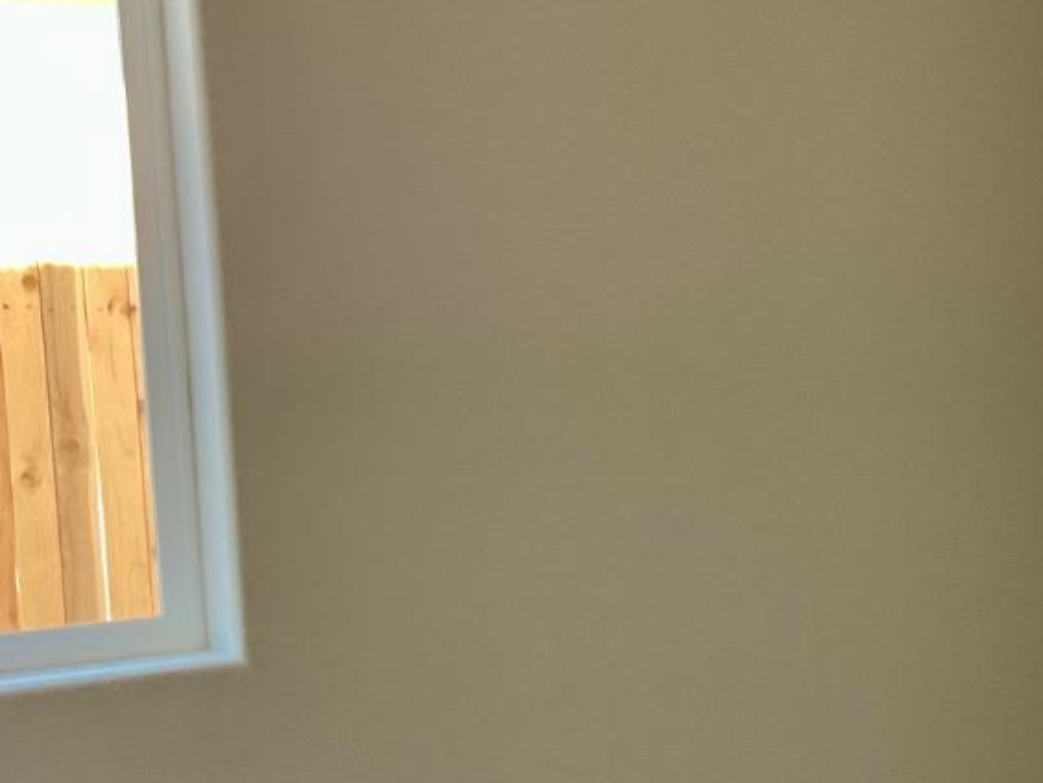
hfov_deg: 24.3
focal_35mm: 77
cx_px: 1015
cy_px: 540
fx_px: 2321
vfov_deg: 19.1
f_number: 1.8
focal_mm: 3
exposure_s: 1/60
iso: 64
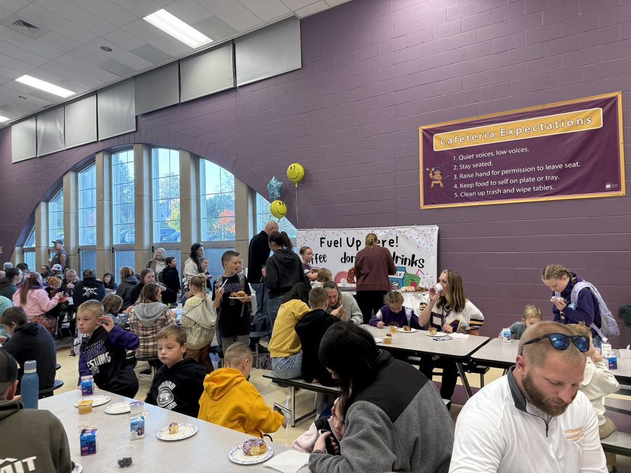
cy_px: 236
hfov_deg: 71.6
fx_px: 437
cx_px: 316
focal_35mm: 24
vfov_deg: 56.8
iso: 200
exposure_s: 1/60
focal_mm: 6.76
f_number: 1.78
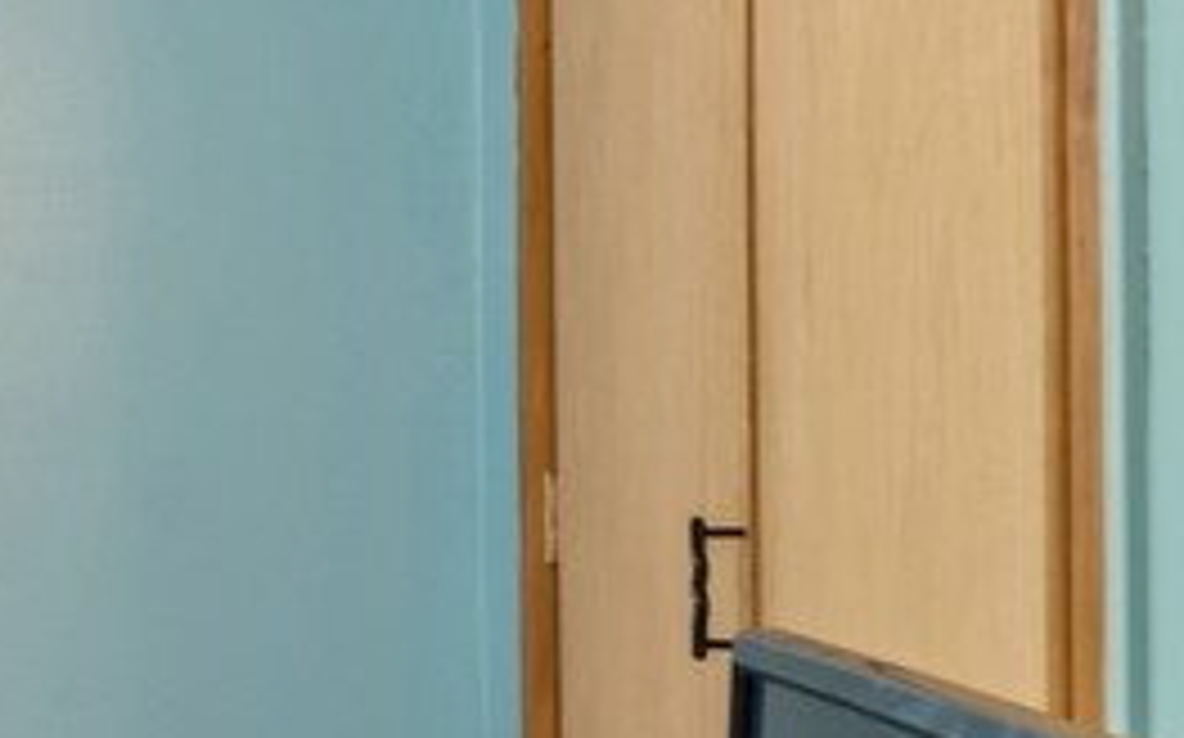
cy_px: 302
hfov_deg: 11.7
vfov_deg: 14.8
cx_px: -2327
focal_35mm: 88
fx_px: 2838
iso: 200
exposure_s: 1/1.25
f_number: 8
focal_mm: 14
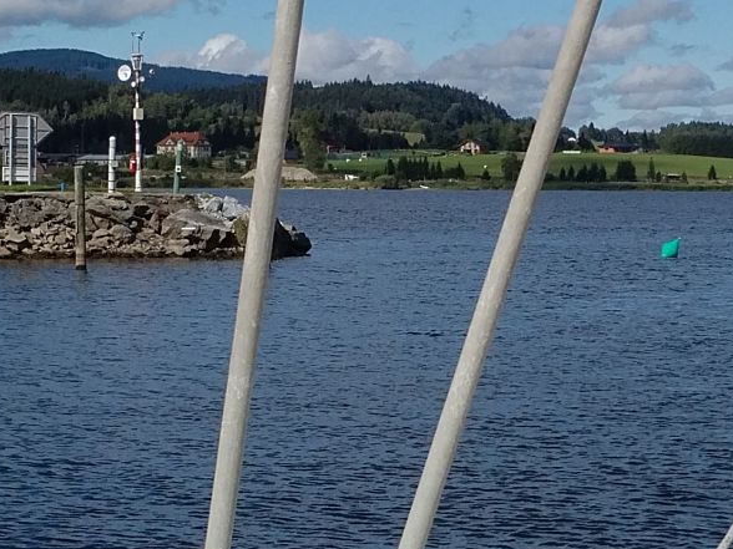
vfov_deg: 14.0
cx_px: 510
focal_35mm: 106
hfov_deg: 18.5
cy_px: 301
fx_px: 2245
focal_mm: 4.75
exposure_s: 1/2805
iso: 50
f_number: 2.2
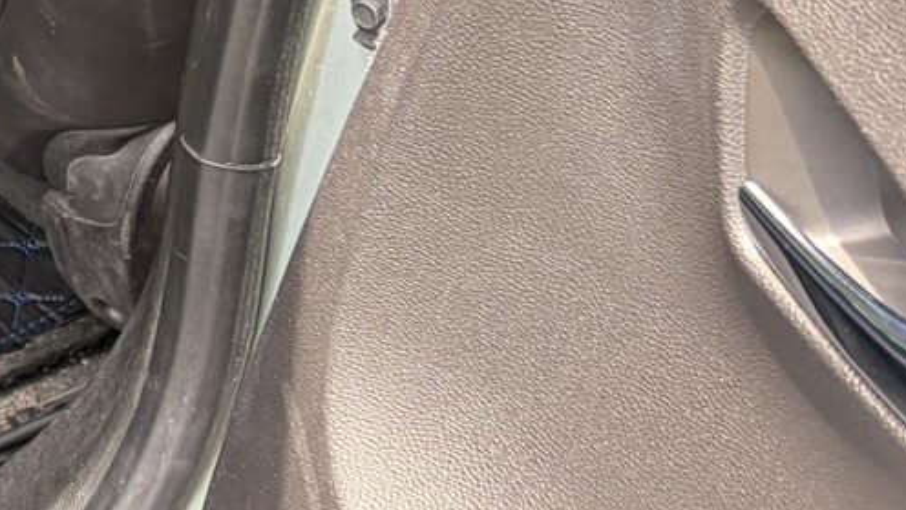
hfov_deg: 14.7
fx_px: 2811
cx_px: -953
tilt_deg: -26.9
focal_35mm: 117
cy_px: -367
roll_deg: -1.8
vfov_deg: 9.9
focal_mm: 5.96
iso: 100
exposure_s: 1/141
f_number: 1.6
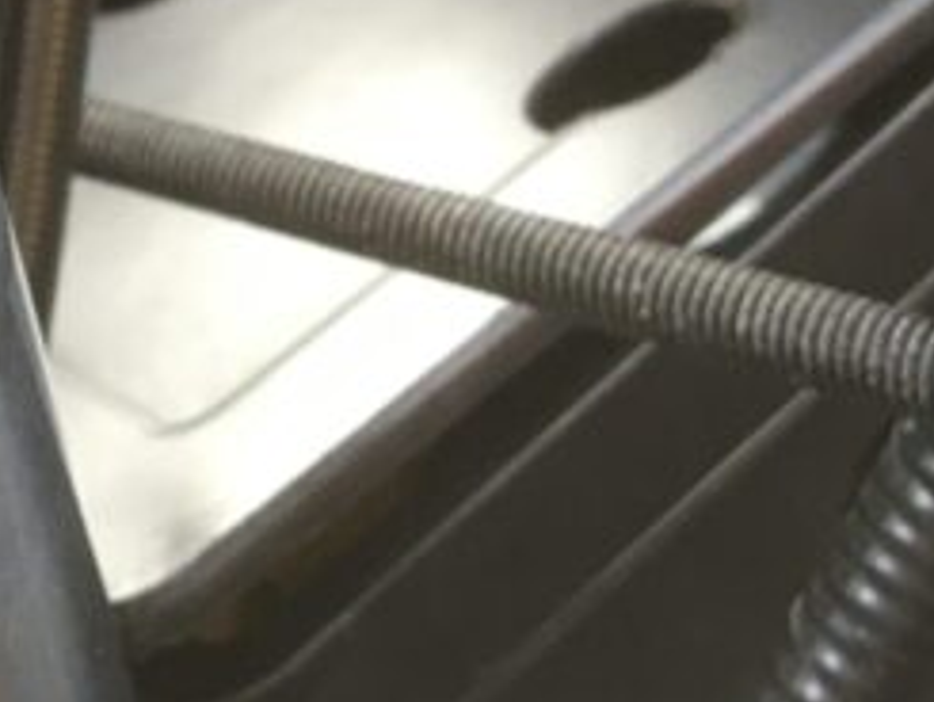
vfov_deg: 11.9
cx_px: -252
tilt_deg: -8.7
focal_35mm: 121
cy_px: -237
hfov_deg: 15.5
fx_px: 3266
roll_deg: -4.4
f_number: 2.2
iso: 50
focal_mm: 4.15
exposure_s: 1/30
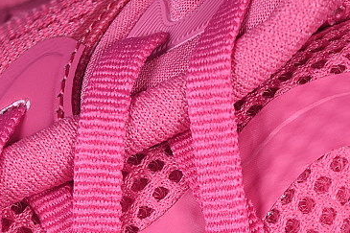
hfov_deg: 9.3
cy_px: 279
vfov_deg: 6.1
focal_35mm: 222
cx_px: 224
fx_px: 2157
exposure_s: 1/80
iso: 160
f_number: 7.1
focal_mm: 50
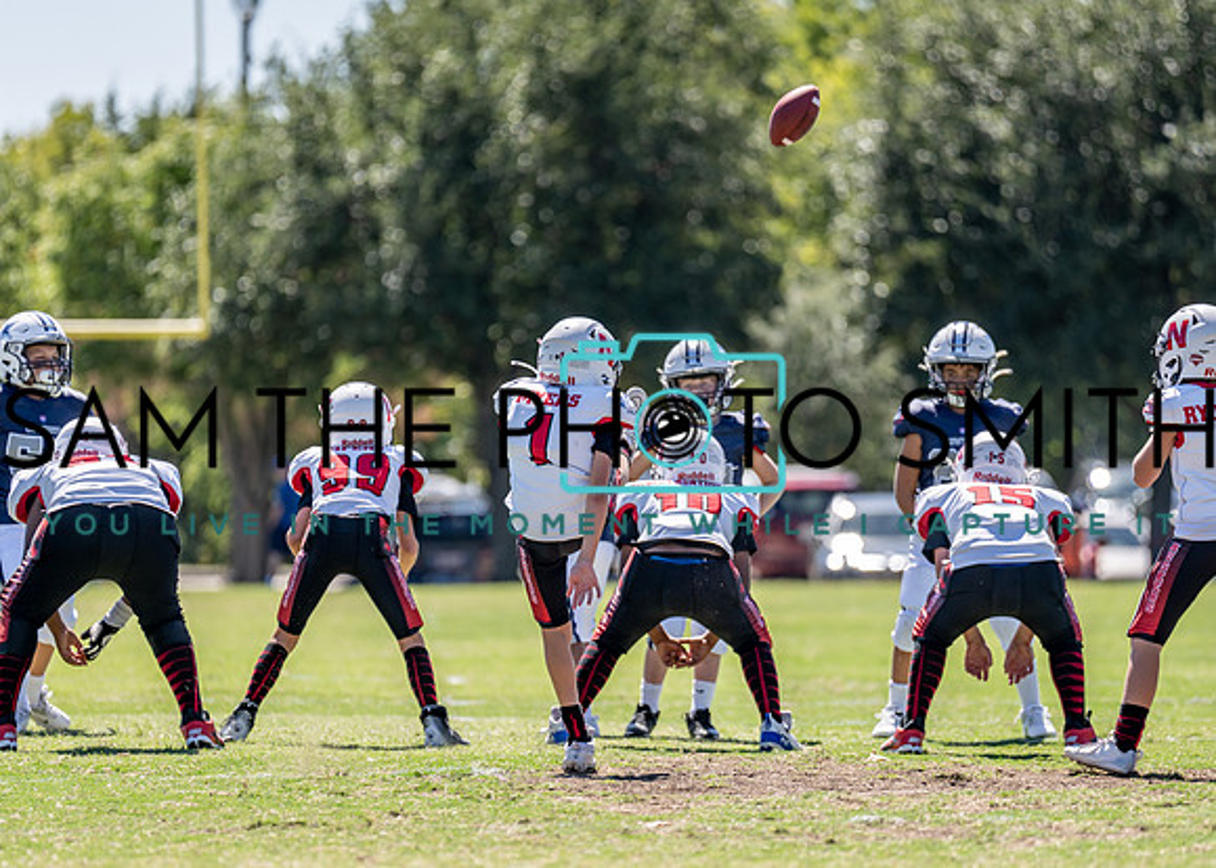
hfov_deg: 7.1
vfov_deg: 5.0
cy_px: 520
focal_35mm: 286
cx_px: 635
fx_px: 9870
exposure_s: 1/1600
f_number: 2.8
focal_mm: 200
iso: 100
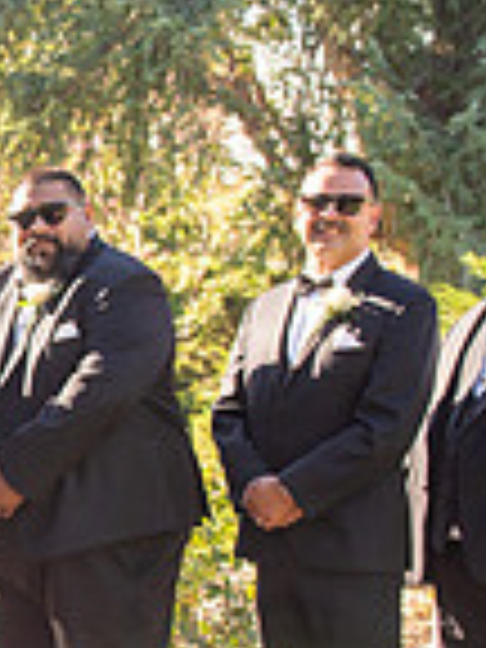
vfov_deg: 16.3
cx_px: -414
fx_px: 2246
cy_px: 538
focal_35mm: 120
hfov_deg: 11.4
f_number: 5.6
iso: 200
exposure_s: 1/250
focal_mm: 31
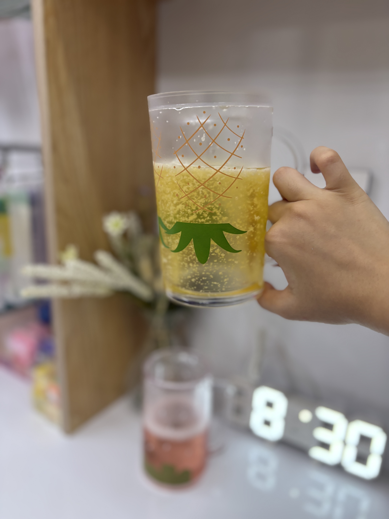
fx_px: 390
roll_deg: -3.1
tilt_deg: -16.1
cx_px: 194
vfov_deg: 67.3
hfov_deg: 53.1
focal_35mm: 26
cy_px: 260
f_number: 1.6
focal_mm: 5.96
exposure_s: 1/98
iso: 125
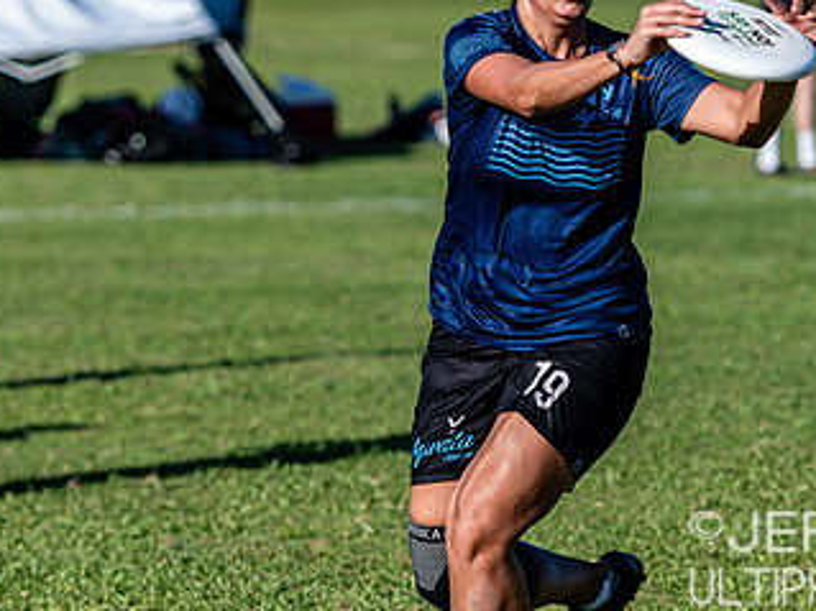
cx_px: 519
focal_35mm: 353
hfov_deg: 5.6
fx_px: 8318
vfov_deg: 4.2
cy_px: 143
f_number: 3.2
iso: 100
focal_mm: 135
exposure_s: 1/1250
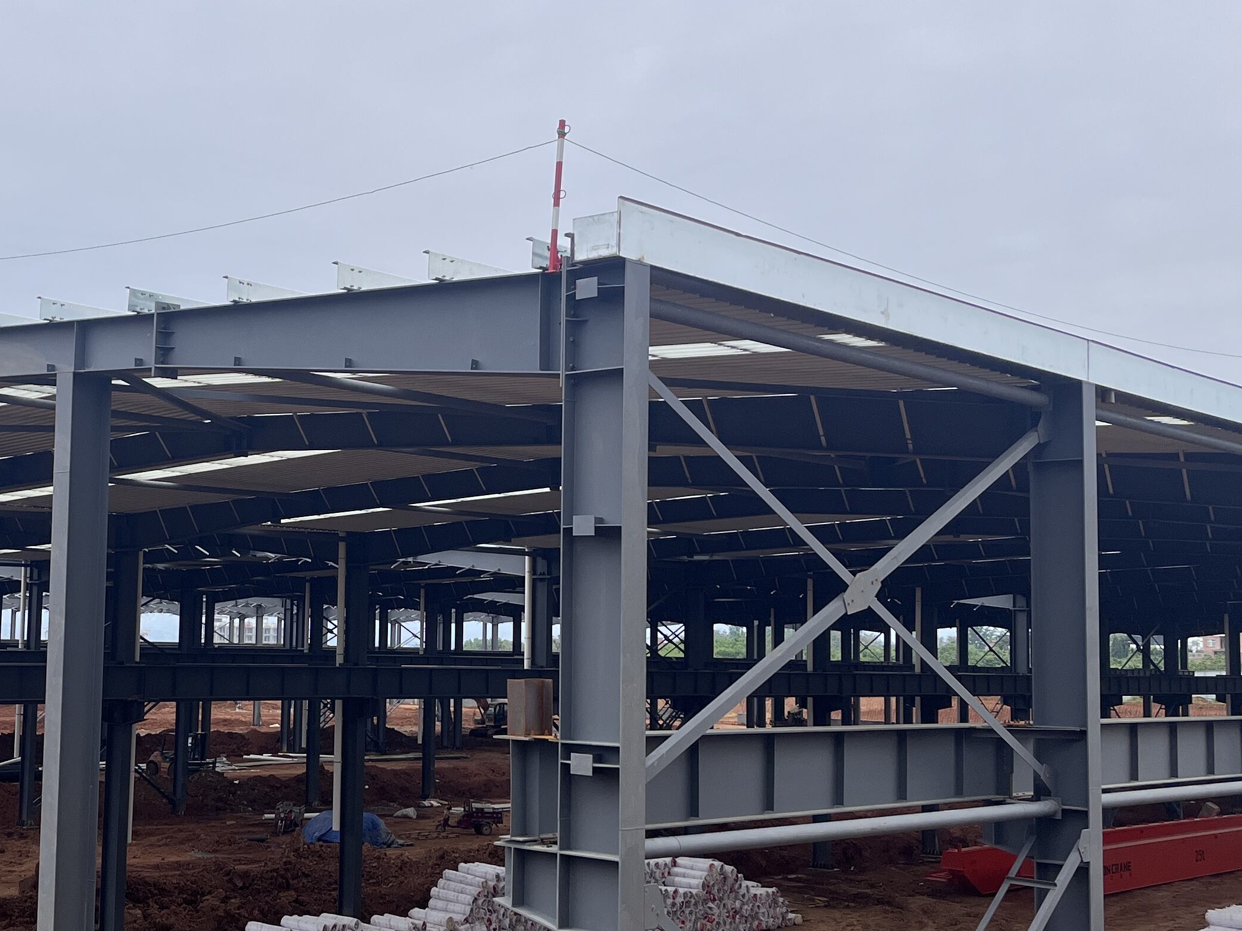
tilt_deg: +6.0
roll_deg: -2.2
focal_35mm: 50
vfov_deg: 29.1
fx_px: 1794
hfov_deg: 37.5
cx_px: 362
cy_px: 476
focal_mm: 5.1
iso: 50
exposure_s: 1/3876
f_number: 1.6
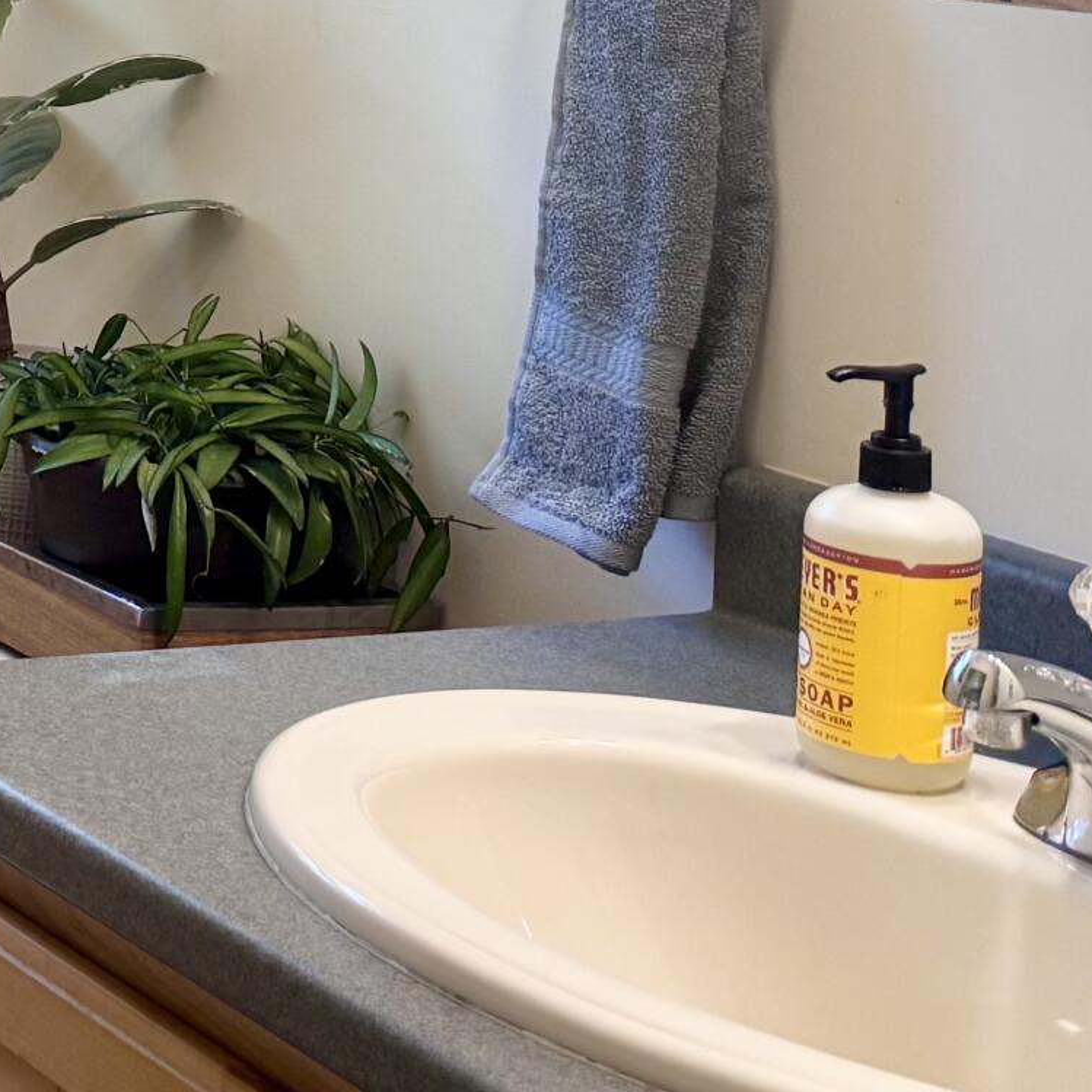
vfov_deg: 19.3
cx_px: -1047
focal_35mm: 85
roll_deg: -1.2
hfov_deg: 16.1
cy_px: -184
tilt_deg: -2.3
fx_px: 3034
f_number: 1.78
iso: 100
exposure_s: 1/120
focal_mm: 6.76
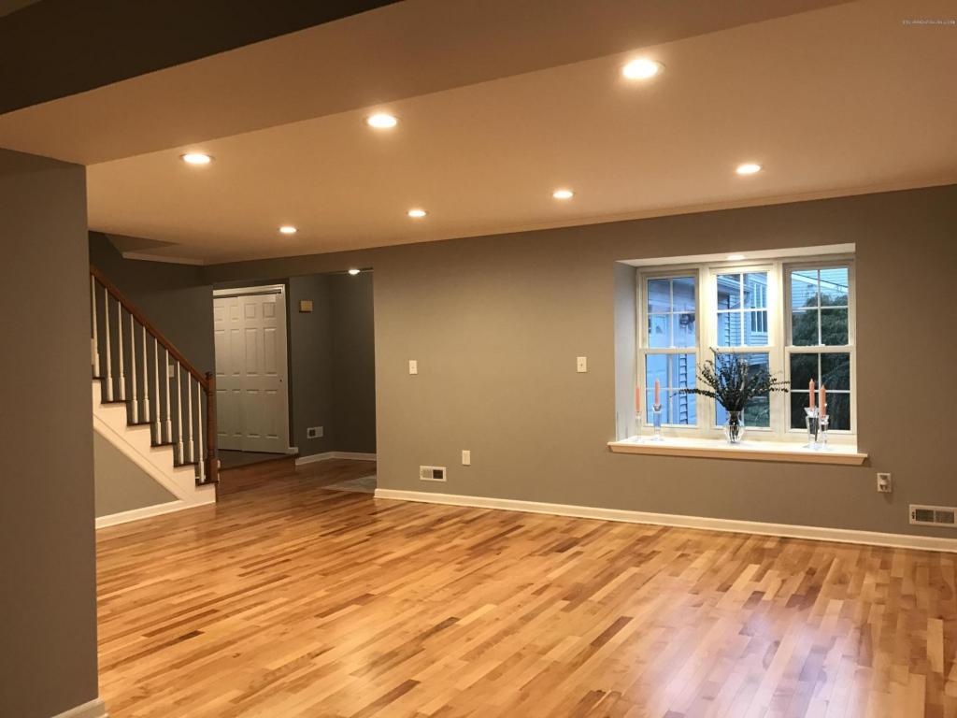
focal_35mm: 28
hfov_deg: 63.4
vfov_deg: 49.7
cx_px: 478
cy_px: 359
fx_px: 774
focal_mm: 3.99
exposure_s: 1/20
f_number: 1.8
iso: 40
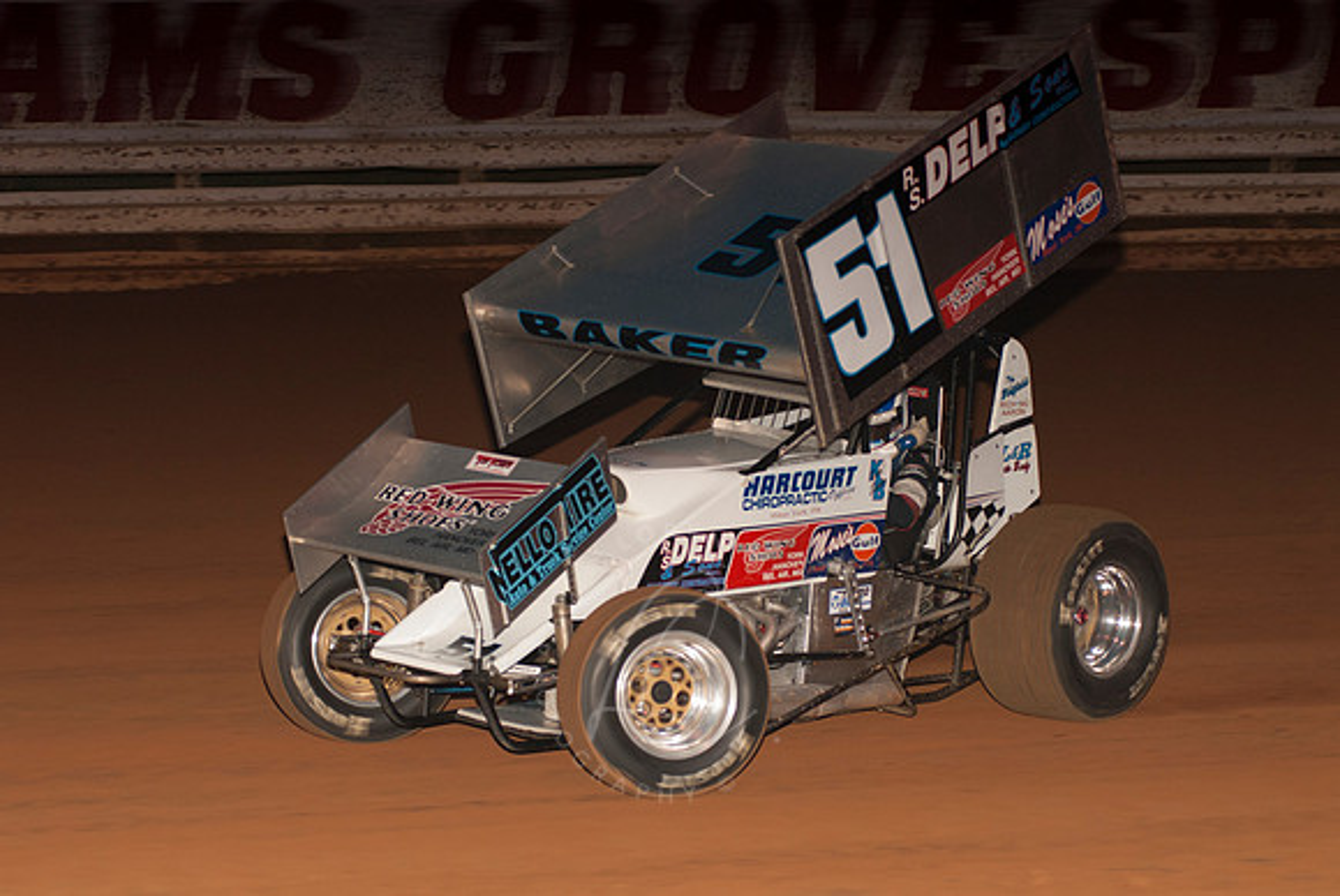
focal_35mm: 120
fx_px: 4471
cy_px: 448
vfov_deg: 11.4
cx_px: 670
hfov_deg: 17.0
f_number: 4
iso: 400
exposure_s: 1/400
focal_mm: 80
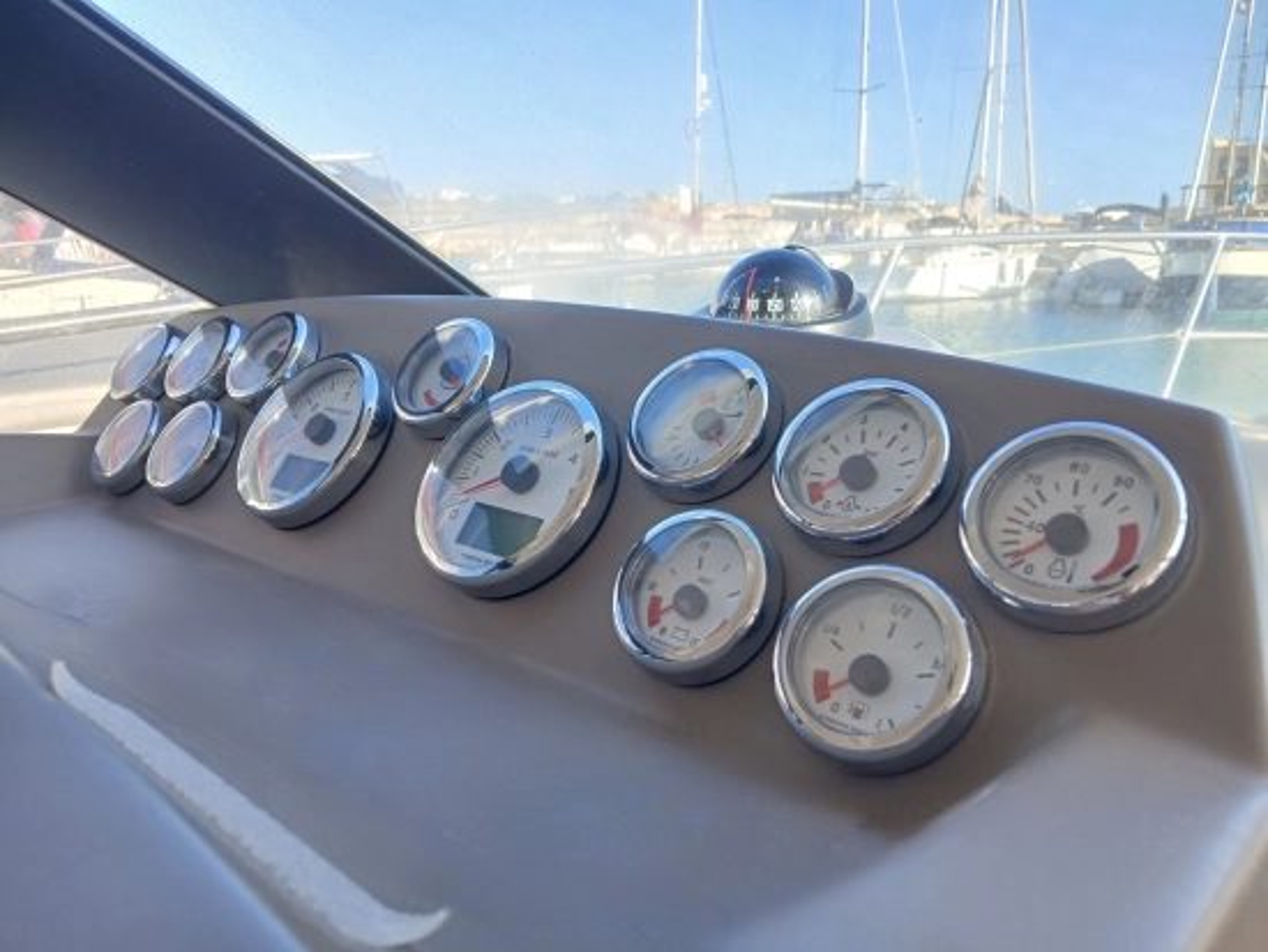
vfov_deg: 53.1
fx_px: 953
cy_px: 476
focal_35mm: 26
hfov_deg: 67.3
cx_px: 634
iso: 32
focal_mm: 3.98
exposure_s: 1/100
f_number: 1.8
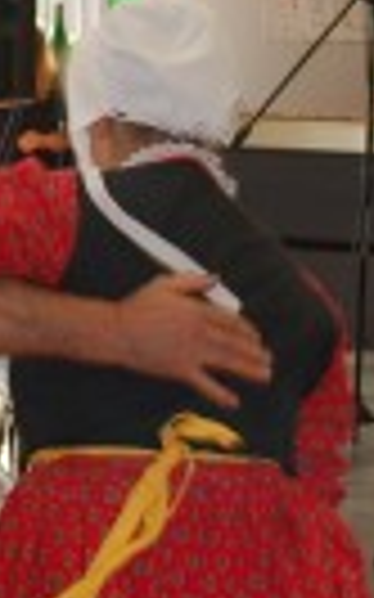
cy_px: 110
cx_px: -9
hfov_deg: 7.4
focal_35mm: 177
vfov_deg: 11.8
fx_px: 2890
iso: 200
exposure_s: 1/60
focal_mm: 24
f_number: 4.2
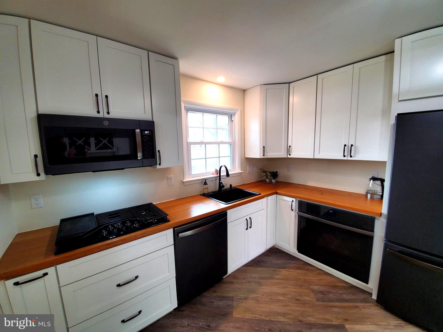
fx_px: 166
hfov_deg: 106.2
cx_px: 222
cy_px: 166
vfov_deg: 89.9
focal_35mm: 13
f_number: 2.2
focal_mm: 1.8
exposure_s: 1/59
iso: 100
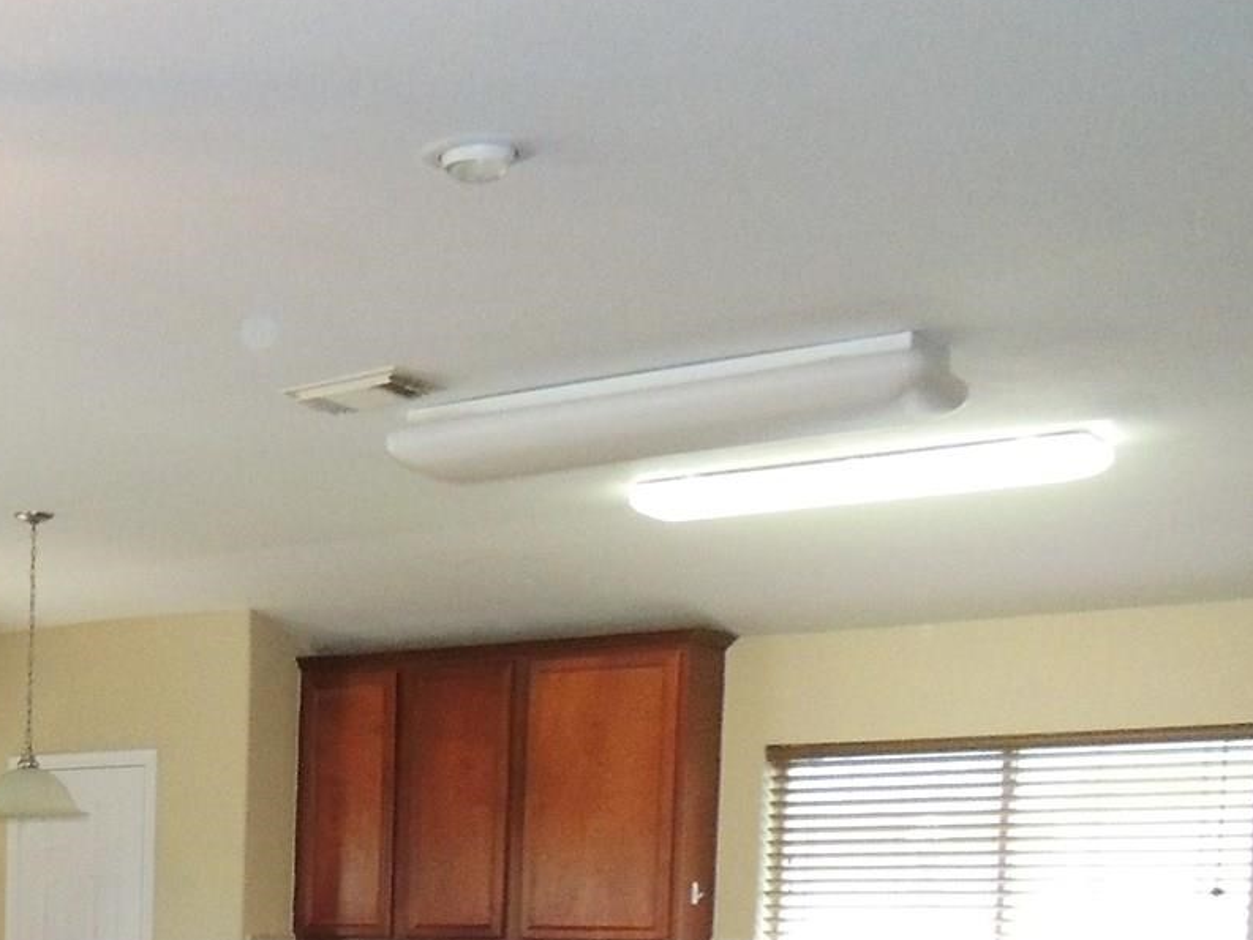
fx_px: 2245
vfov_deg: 22.0
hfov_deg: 27.7
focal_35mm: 62
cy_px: 1115
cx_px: -223
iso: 800
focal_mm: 4.3
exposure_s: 1/160
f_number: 3
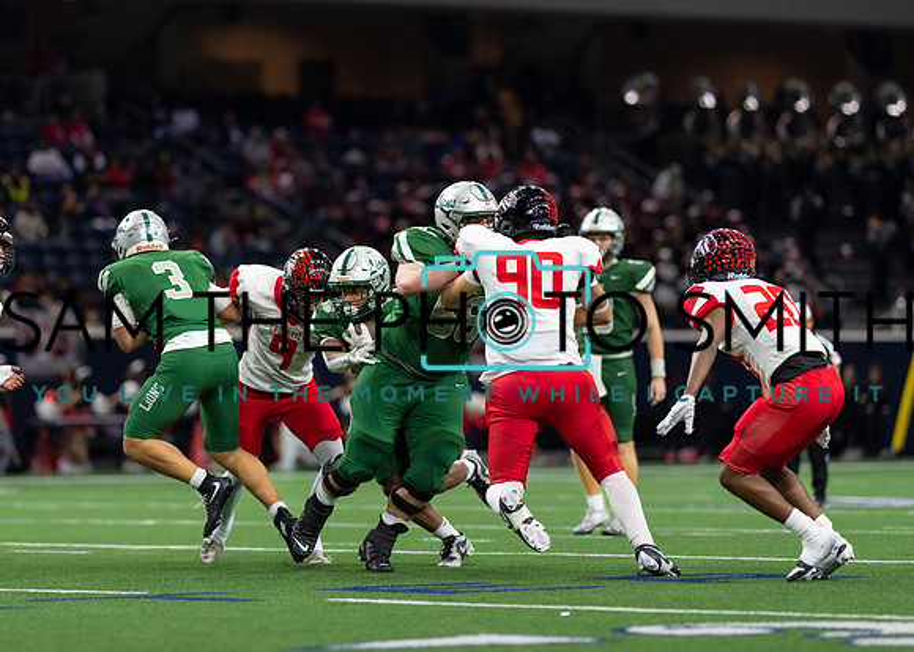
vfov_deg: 7.3
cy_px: 255
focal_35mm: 198
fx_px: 5132
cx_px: 421
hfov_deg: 10.2
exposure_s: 1/1600
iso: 1000
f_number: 1.8
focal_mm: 135
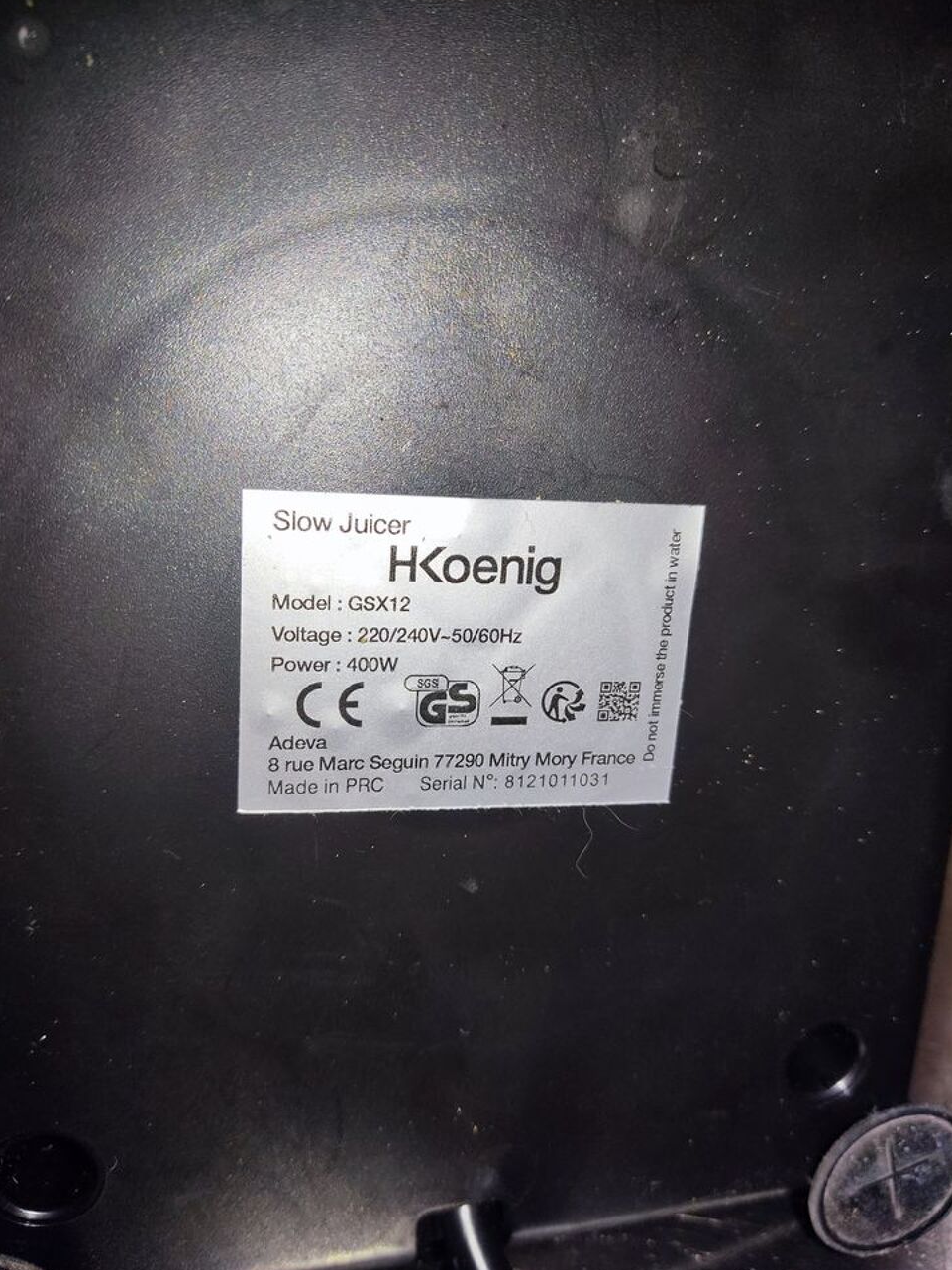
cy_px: 652
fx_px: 954
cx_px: 461
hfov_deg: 53.0
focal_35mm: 26
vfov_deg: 67.3
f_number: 1.79
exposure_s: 1/120
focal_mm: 4.71
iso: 94
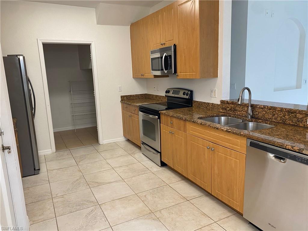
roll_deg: +2.0
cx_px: 154
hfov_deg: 67.3
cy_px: 116
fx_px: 231
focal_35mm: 26
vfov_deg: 53.1
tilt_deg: -12.2
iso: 80
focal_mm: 4.25
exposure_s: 1/60
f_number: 1.8
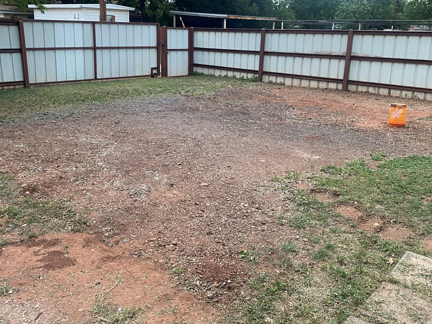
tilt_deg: -12.1
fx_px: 424
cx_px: 220
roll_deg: -2.2
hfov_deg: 53.9
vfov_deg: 41.4
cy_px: 116
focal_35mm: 34
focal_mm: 4.25
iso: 200
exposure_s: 1/60
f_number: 1.8
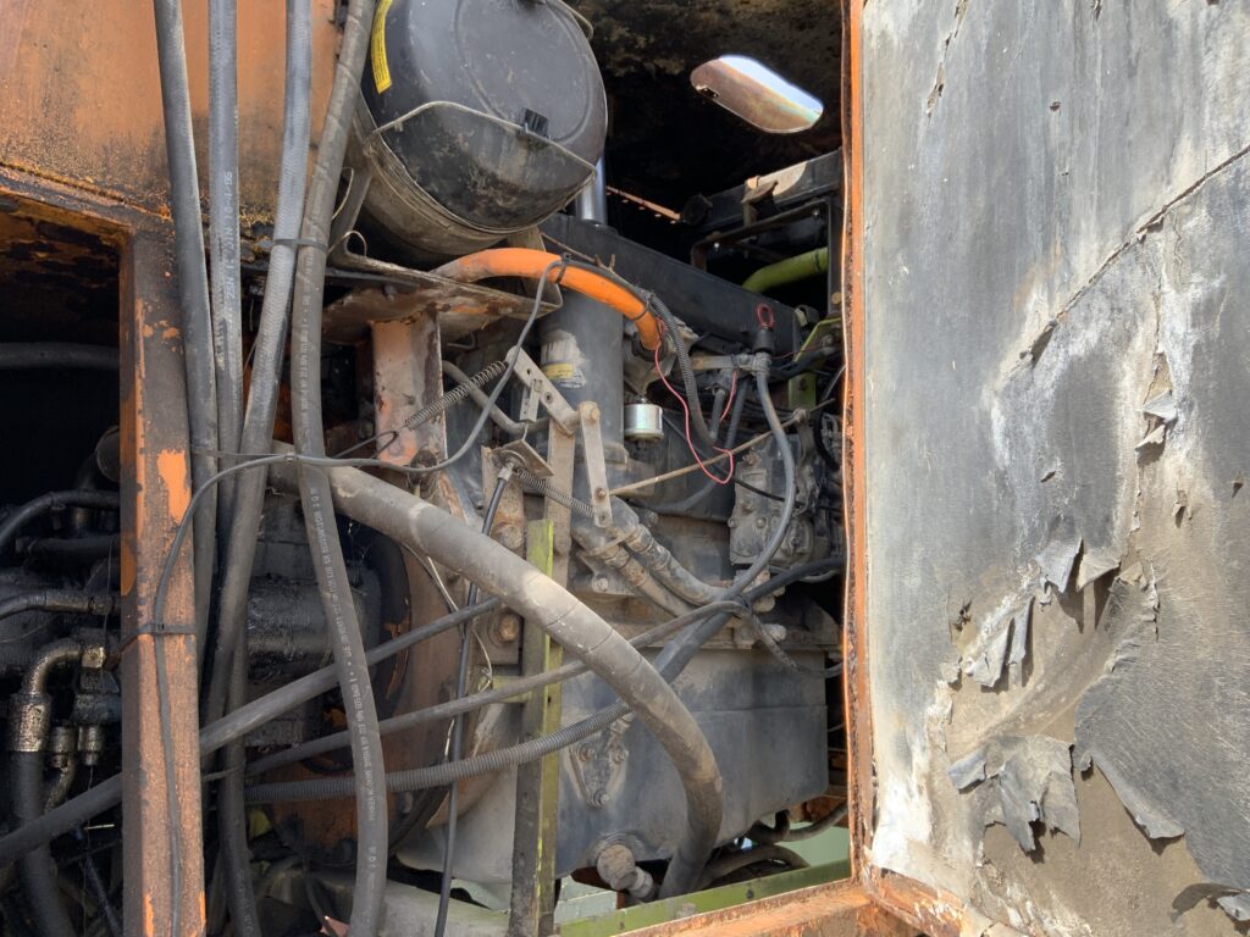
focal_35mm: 29
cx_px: 625
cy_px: 468
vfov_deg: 48.2
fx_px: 1047
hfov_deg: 61.7
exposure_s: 1/260
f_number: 1.8
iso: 16
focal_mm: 3
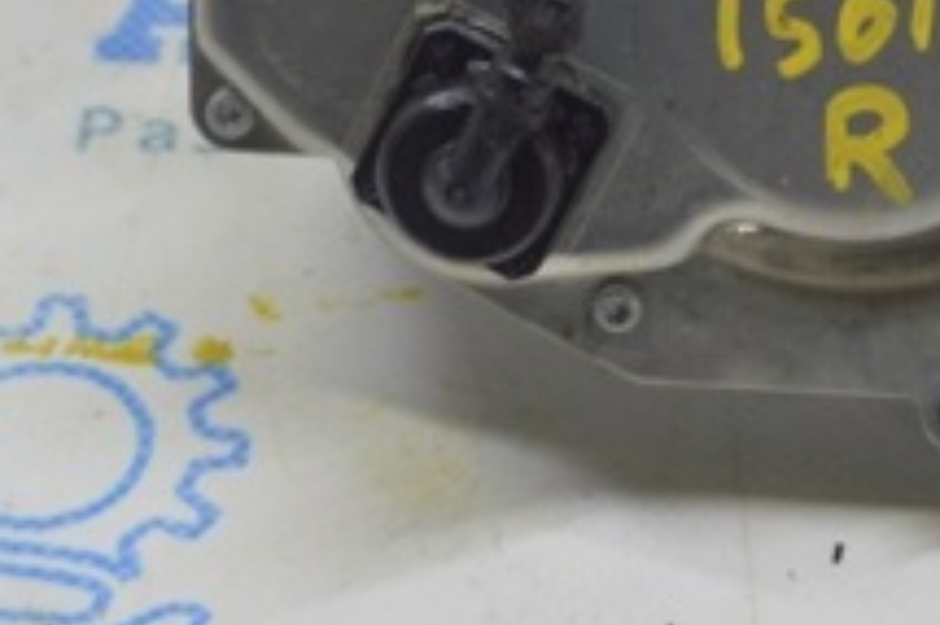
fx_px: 5583
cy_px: -85
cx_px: 857
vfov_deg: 6.4
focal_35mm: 214
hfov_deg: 9.6
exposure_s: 1/20
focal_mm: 48
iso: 400
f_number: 5.6
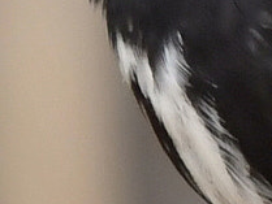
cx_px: 83
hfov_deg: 0.4
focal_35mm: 4406
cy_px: 44
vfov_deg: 0.3
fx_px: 34641
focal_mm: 400
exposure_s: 1/250
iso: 800
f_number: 6.3
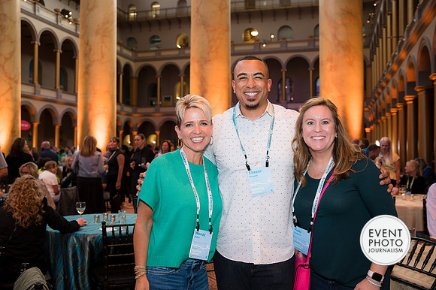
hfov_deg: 54.2
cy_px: 145
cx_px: 218
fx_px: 426
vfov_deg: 37.6
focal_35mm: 35
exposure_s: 1/100
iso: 800
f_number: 4
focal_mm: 35
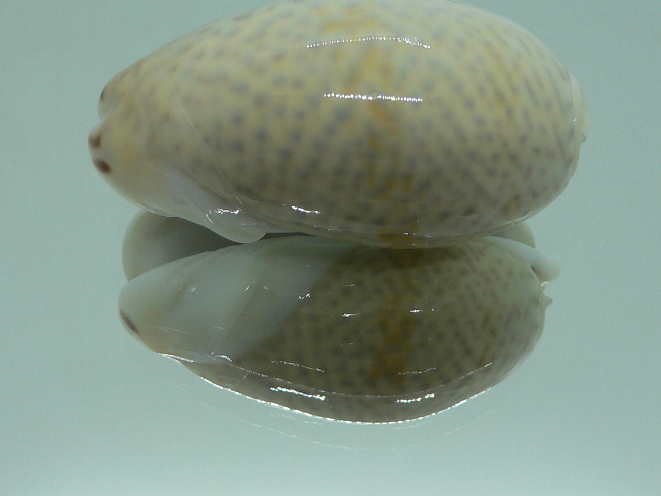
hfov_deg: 38.9
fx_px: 936
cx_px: 331
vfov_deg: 29.5
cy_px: 175
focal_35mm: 49
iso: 80
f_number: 2.8
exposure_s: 1/60
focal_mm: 4.6
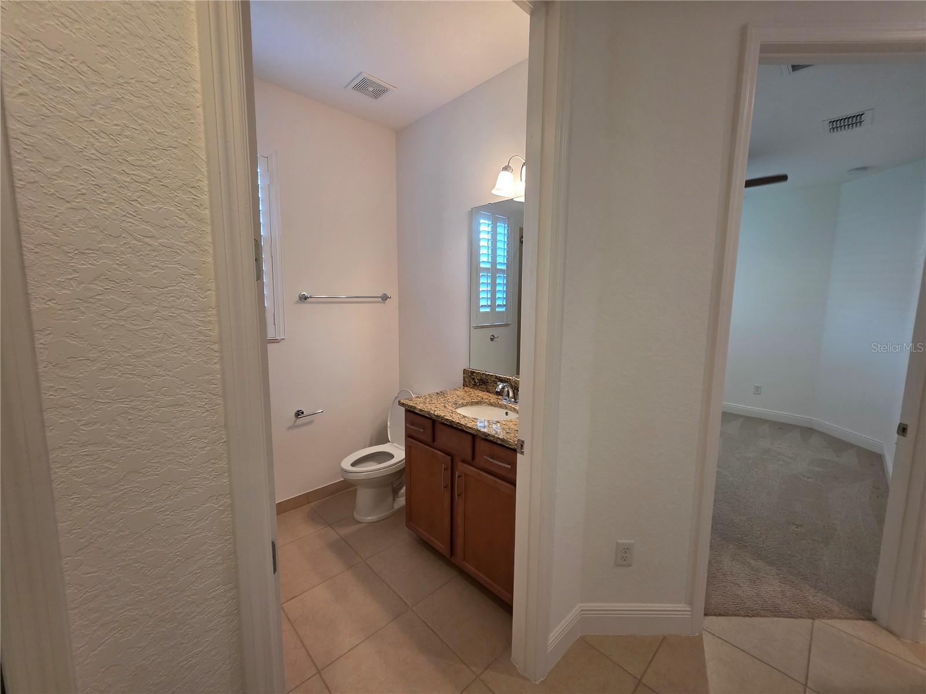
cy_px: 347
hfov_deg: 106.2
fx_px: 348
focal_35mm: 13
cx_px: 463
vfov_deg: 89.9
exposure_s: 1/60
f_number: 1.9
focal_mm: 2.2
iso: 200
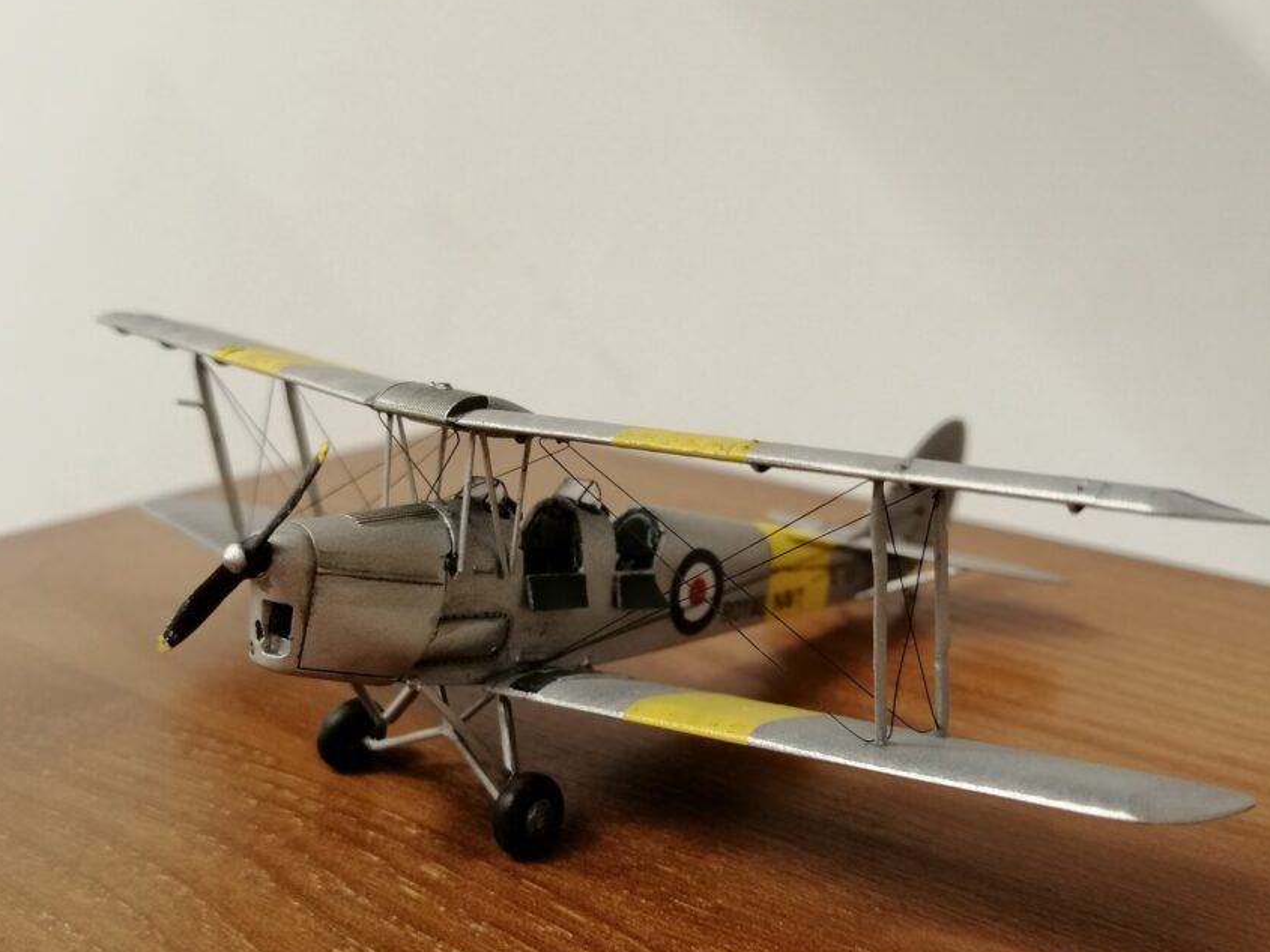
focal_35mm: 40
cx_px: 640
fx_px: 1468
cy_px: 509
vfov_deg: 36.0
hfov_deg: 46.8
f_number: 1.8
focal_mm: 3.95
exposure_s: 1/33.3
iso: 250
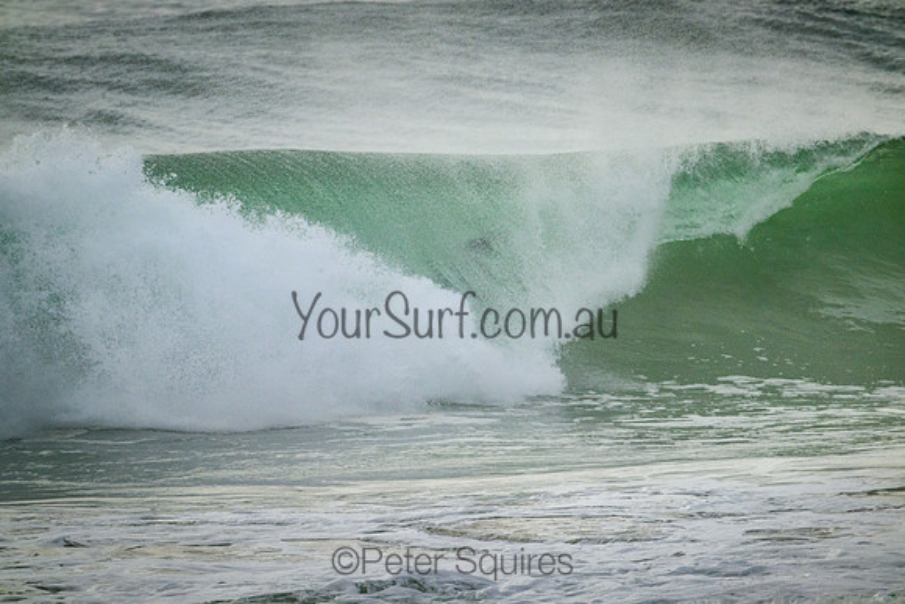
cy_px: 302
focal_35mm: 800
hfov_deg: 2.6
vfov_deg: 1.7
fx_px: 20115
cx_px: 452
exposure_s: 1/2500
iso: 1600
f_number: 11
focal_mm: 800
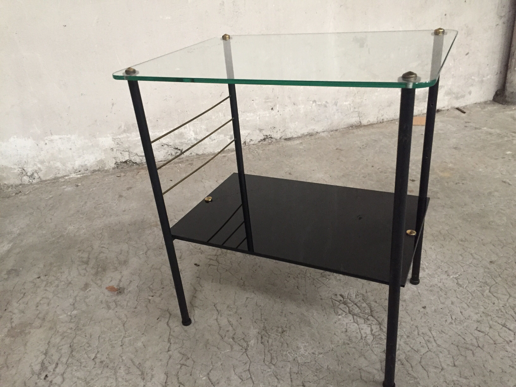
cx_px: 258
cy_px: 194
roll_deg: +5.7
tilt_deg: -27.5
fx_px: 432
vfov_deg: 48.2
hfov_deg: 61.7
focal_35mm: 29
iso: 250
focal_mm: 4.15
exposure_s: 1/17
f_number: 2.2
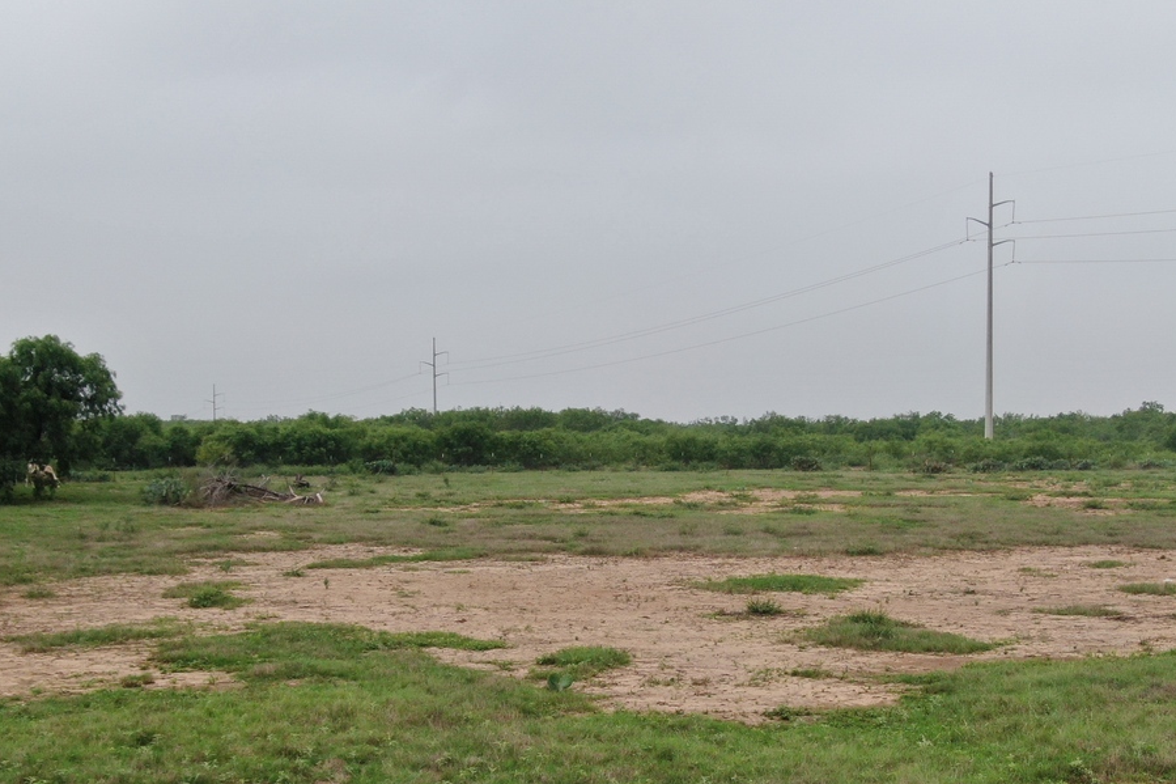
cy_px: 573
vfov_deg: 24.4
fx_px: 1796
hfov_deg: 36.2
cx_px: 670
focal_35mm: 55
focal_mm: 5.57
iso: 110
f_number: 3.2
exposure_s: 1/400
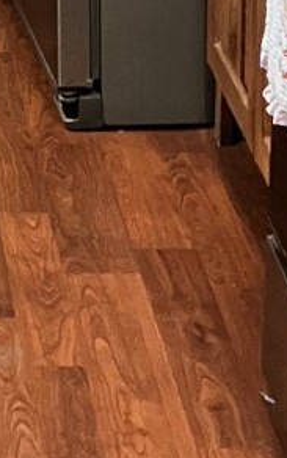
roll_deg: +0.4
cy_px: -391
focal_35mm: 156
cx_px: -268
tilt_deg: -6.7
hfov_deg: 8.1
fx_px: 1948
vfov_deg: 12.2
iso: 640
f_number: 1.8
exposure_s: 1/24
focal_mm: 3.99
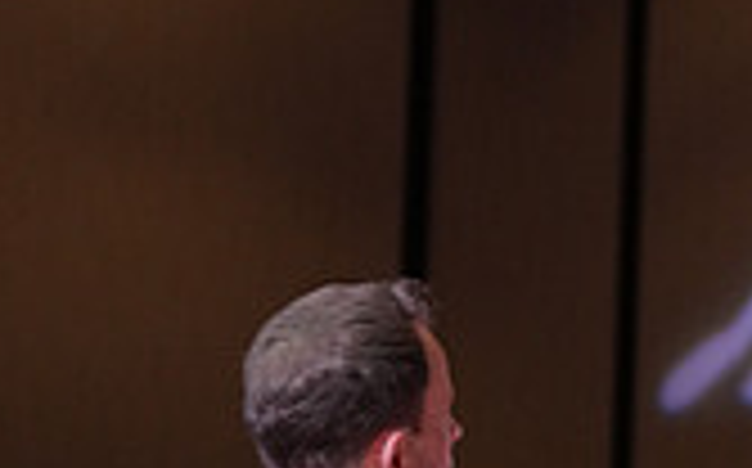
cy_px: 1134
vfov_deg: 3.0
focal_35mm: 439
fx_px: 8988
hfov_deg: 4.8
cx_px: 583
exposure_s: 1/200
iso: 2500
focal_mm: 124
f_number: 5.6
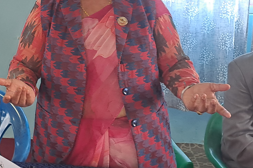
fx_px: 499
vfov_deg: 18.9
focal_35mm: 71
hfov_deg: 27.6
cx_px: 32
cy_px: 16
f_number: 1.8
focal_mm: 4.65
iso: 80
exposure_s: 1/50
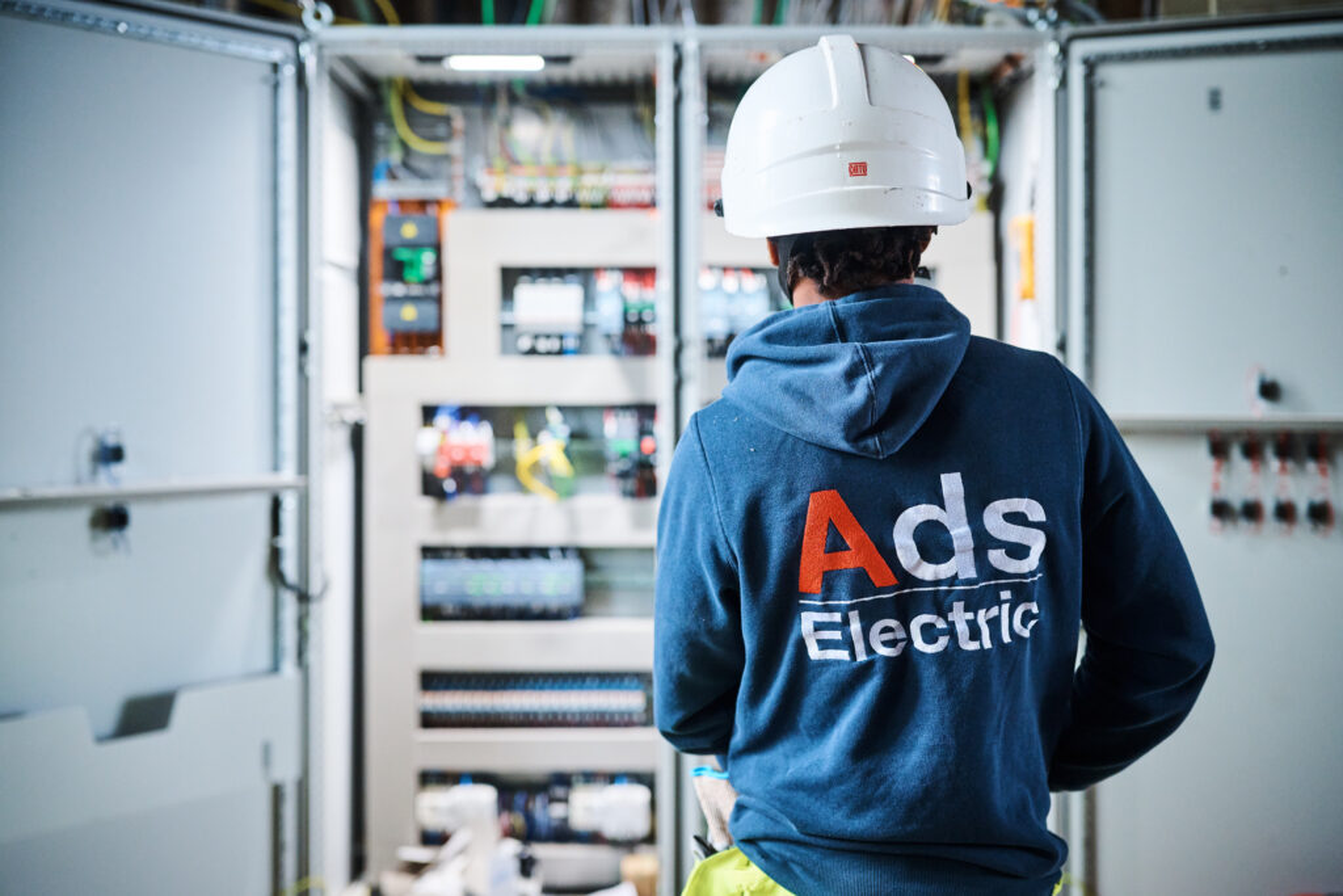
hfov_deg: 54.4
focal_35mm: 35
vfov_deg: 37.9
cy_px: 448
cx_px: 672
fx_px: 1306
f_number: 1.8
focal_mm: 35
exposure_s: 1/800
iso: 800
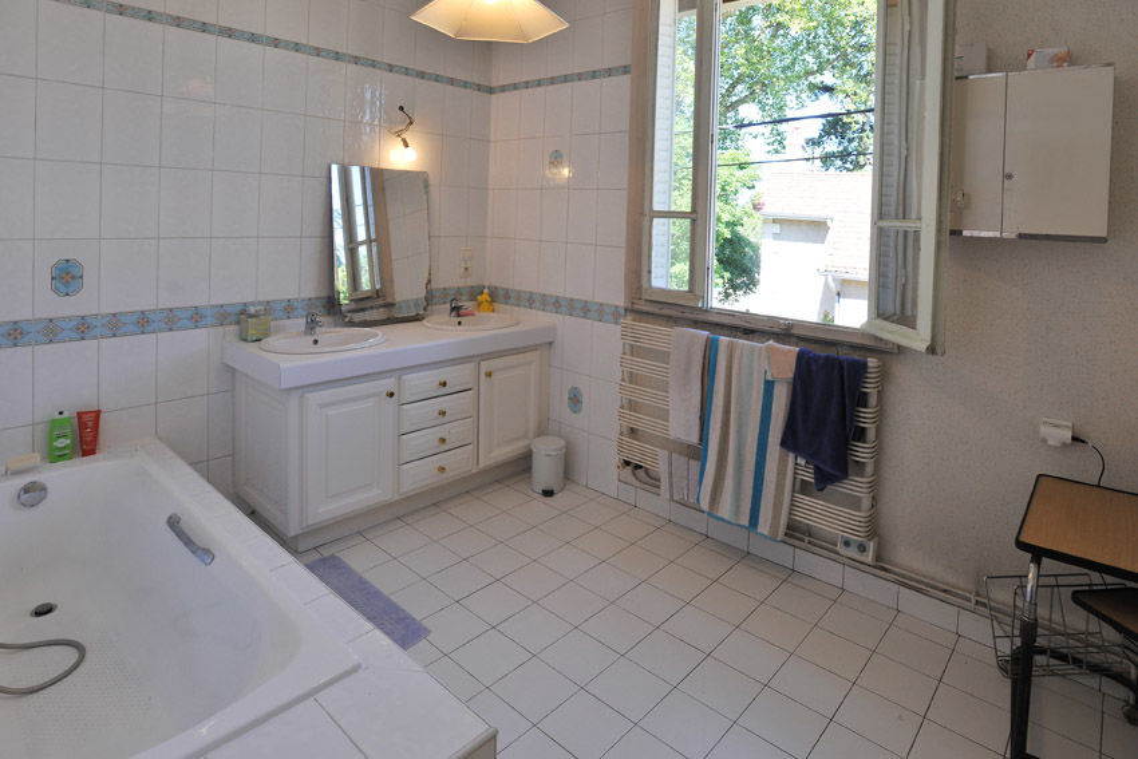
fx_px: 537
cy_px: 380
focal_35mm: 17
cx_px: 569
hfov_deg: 93.3
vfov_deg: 70.5
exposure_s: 1/100
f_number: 5
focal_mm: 17
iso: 200
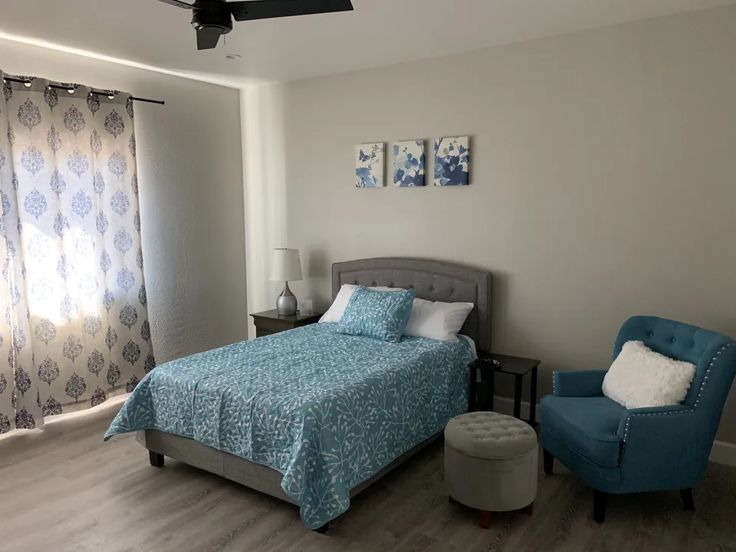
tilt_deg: -7.1
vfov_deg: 53.1
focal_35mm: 26
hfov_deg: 67.3
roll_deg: +0.6
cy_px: 276
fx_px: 553
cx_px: 368
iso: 400
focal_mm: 4.2
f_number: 1.8
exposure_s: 1/57
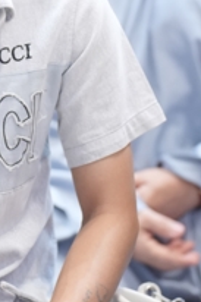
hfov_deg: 4.5
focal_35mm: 303
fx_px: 2542
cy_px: 78
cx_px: -77
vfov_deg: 6.8
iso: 2500
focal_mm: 96
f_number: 2.8
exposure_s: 1/125
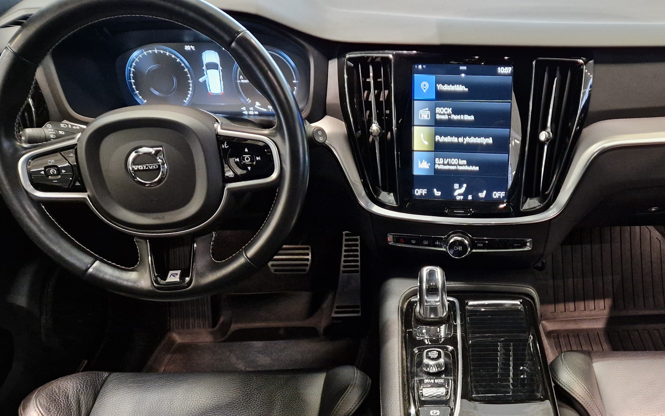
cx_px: 461
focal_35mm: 35
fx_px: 634
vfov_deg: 35.7
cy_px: 297
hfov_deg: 53.8
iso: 640
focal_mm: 5.4
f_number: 1.8
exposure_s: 1/100
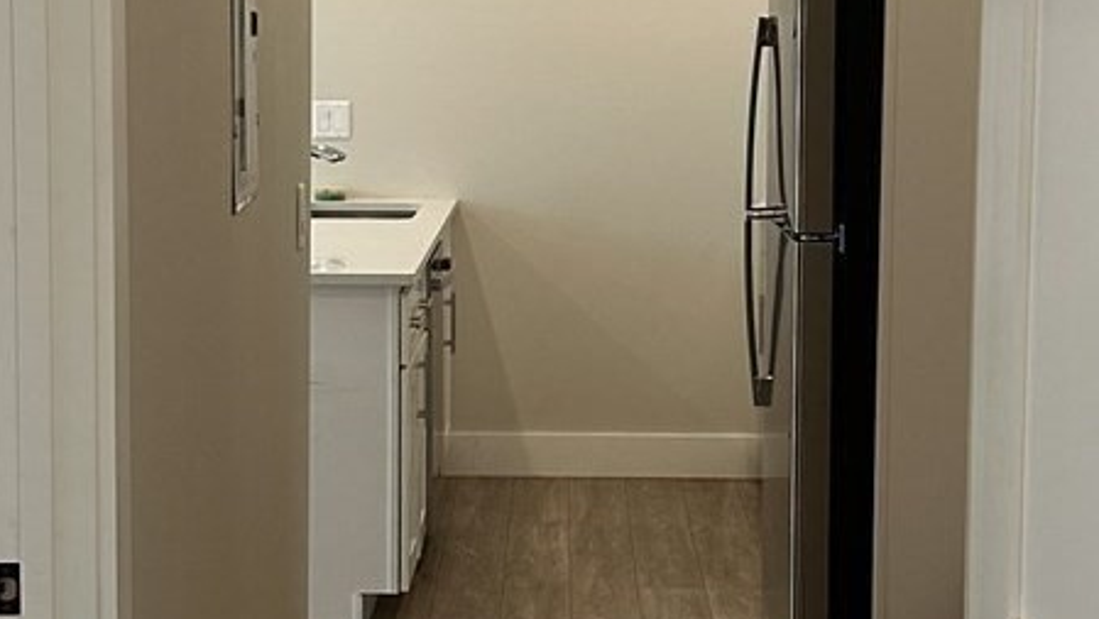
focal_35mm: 67
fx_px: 1953
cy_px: 143
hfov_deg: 31.4
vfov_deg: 17.9
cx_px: 534
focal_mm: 6.86
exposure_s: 1/120
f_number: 1.78
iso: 200
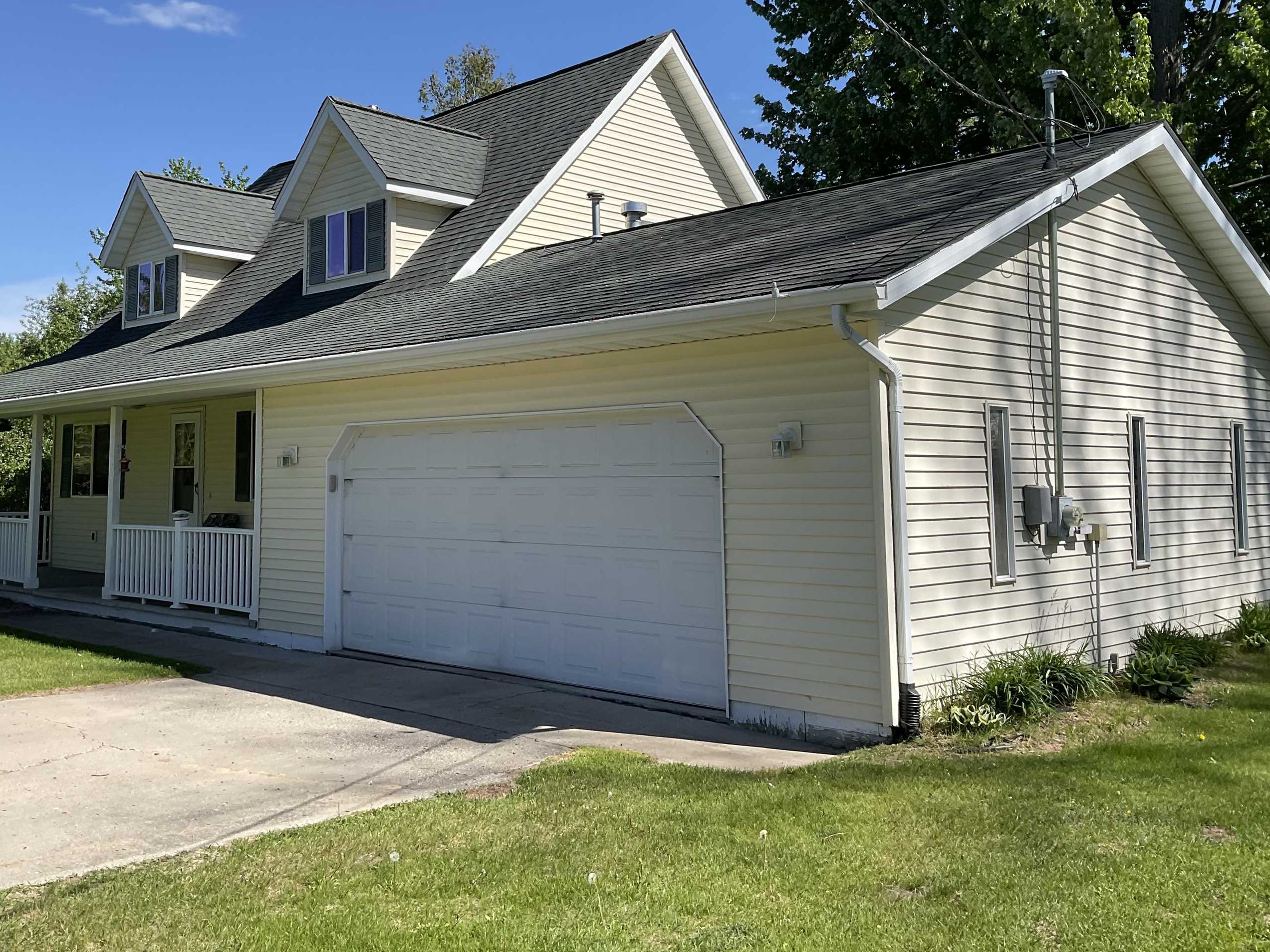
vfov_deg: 40.5
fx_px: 1284
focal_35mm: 35
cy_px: 379
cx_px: 558
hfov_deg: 52.5
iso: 16
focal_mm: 3
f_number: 1.8
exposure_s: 1/1675
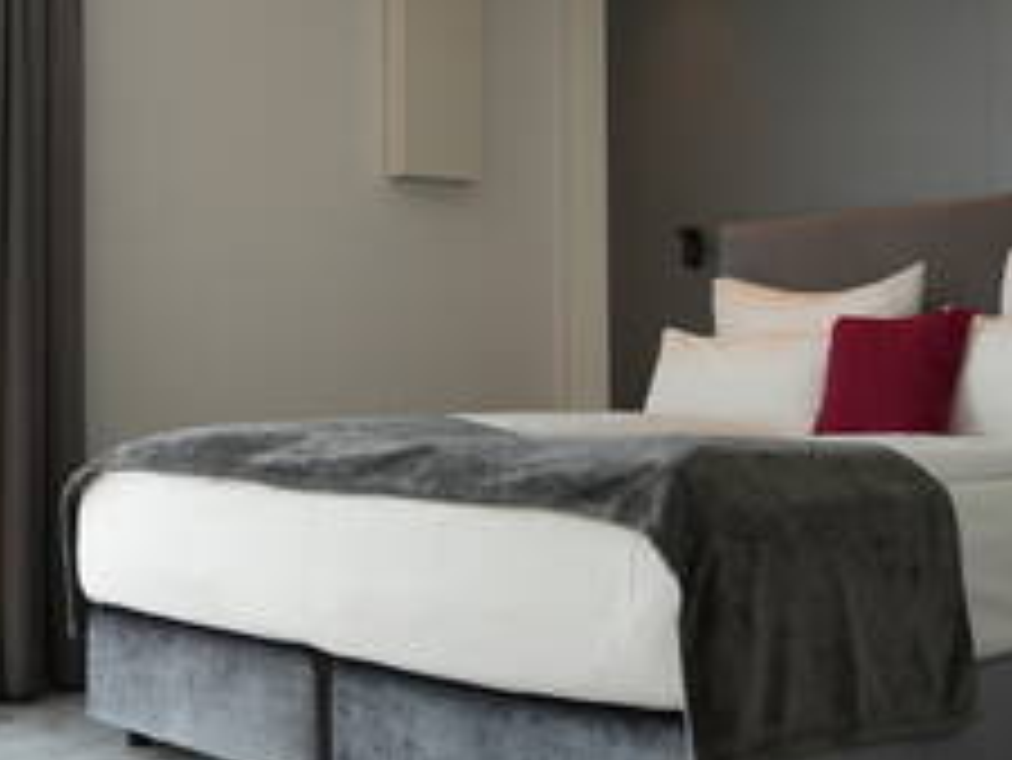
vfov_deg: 26.5
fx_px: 1609
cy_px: 286
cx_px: 652
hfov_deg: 34.7
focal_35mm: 55
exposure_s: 1/160
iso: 160
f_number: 4
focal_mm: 28
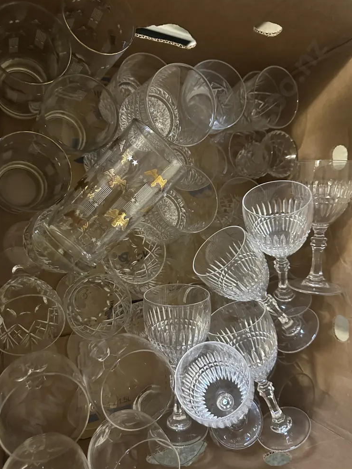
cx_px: 174
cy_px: 239
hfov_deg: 54.9
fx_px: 339
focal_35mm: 25
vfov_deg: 69.4
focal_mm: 6.86
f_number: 1.78
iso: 1000
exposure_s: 1/33
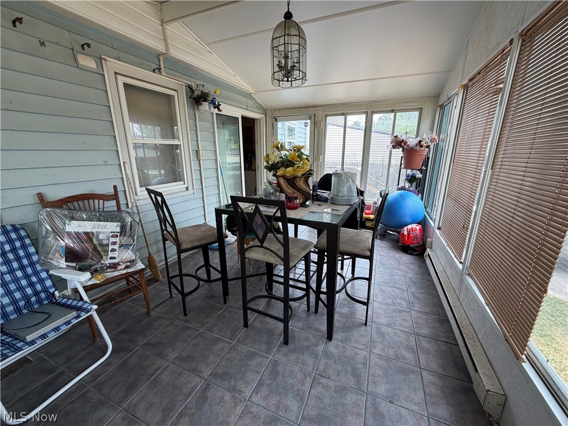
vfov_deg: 85.7
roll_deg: -0.6
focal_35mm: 14
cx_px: 284
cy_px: 213
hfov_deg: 102.1
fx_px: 230
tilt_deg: -15.3
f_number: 2.2
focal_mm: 2.22
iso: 100
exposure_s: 1/121
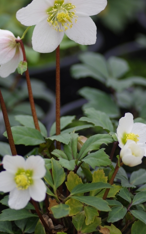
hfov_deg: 6.6
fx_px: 1260
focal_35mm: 198
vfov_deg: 10.6
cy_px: 95
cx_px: 49
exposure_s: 1/200
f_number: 2.8
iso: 100
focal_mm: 100
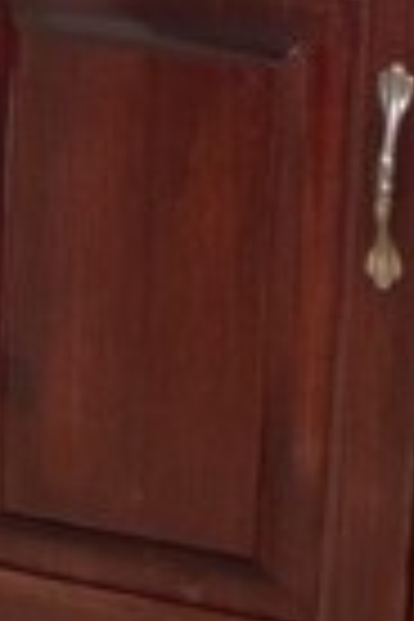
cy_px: -508
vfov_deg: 11.4
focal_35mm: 167
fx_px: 2881
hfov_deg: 8.0
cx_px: -216
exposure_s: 1/100
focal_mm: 20
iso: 800
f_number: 4.5
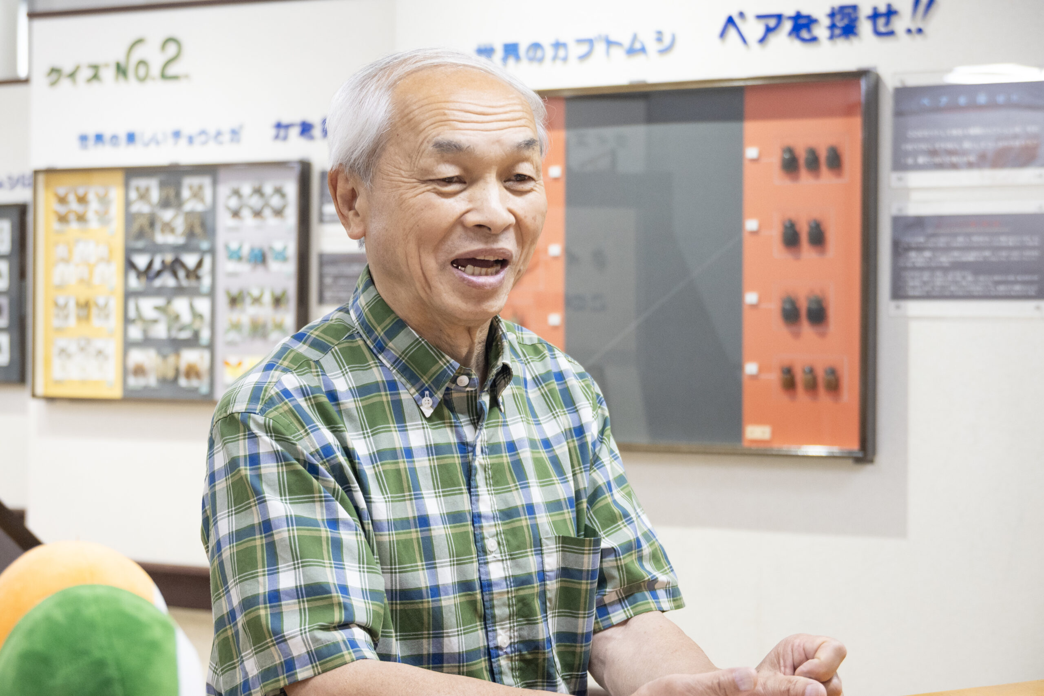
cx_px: 522
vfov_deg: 22.1
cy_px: 348
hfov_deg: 32.6
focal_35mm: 62
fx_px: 1783
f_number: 4.5
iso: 1100
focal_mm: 41
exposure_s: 1/60
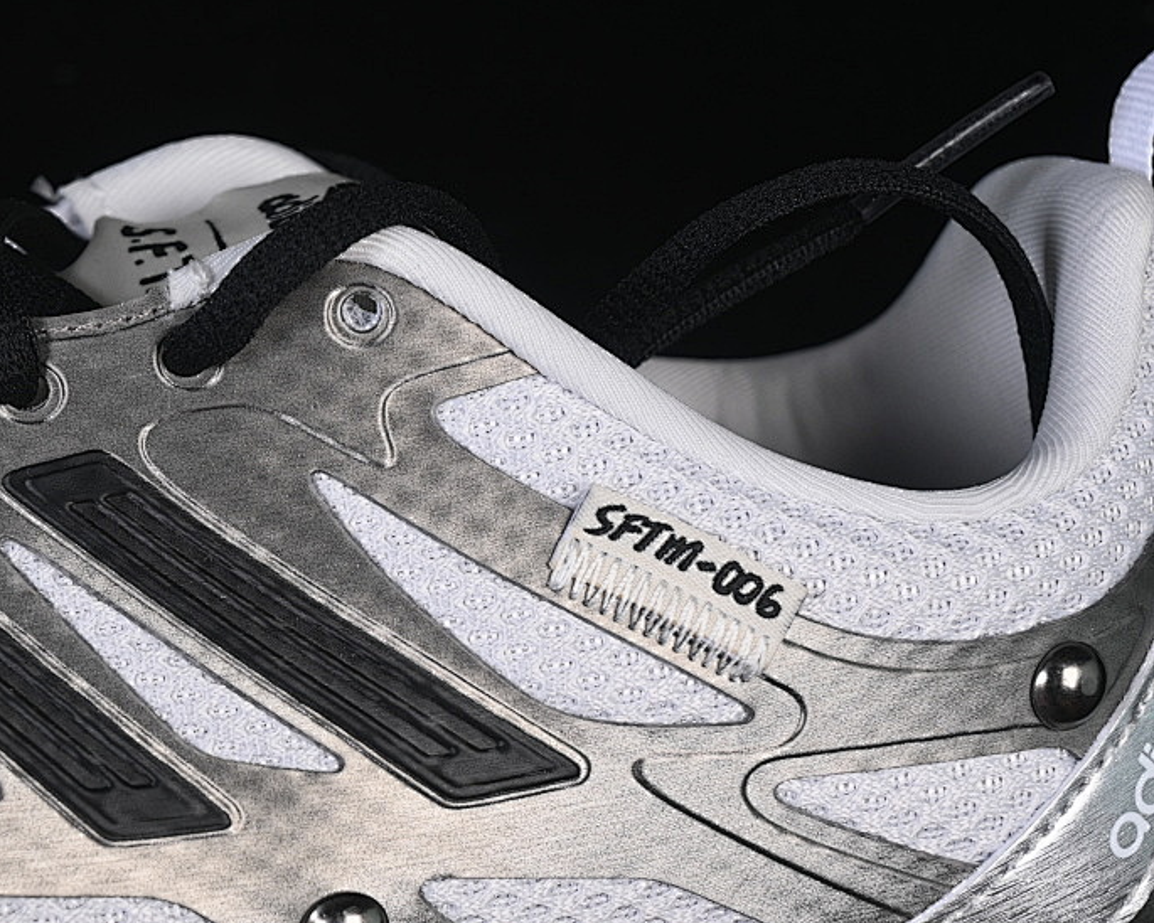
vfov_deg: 13.9
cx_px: 246
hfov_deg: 17.2
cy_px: 598
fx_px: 3791
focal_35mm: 111
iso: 160
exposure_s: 1/80
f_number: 7.1
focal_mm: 50
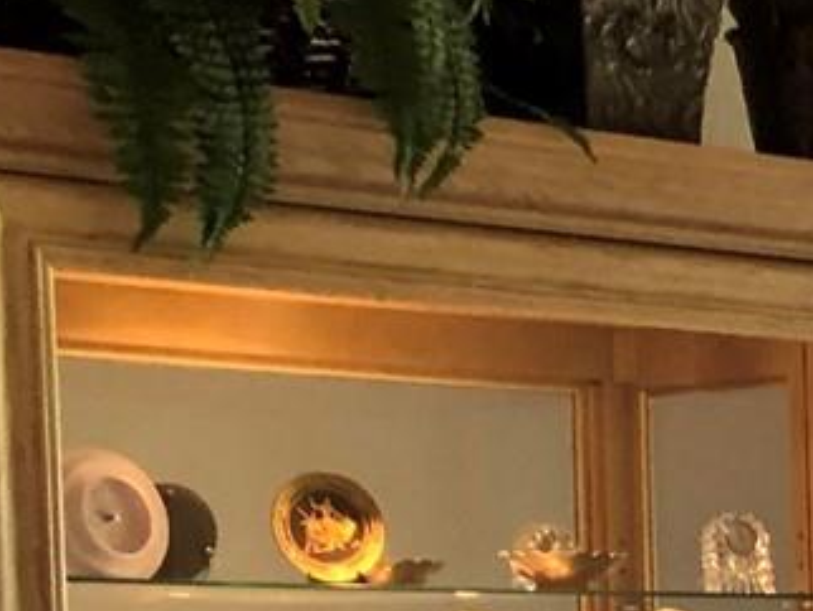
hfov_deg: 12.2
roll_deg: -1.2
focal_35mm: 139
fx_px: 3267
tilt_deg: -6.4
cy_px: 934
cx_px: 1745
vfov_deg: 10.3
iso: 40
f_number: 1.8
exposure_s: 1/30
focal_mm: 3.99
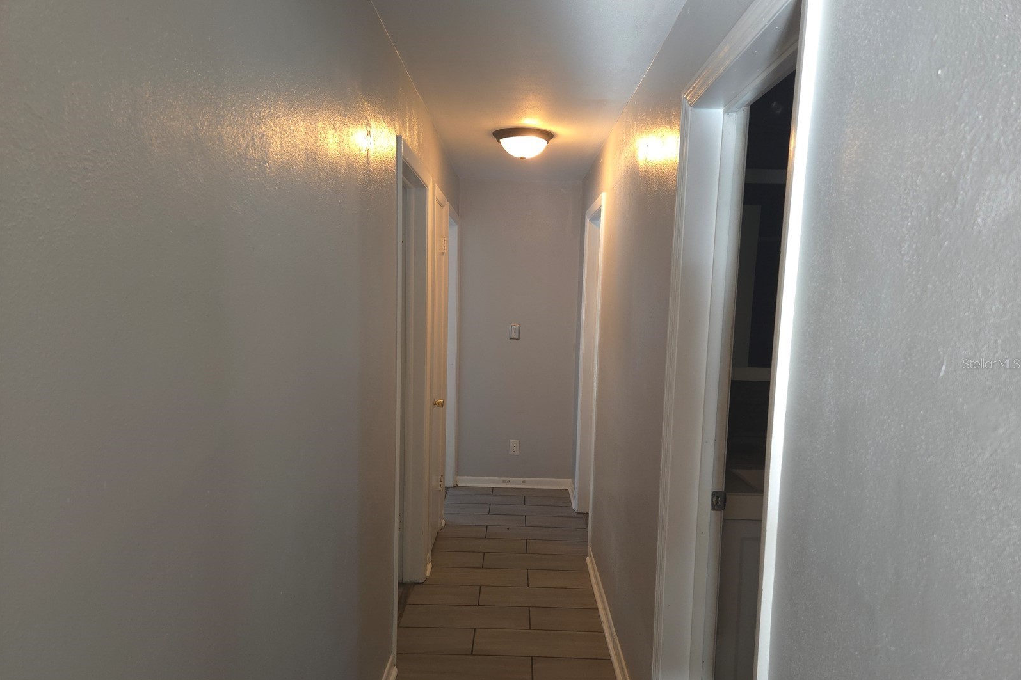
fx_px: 681
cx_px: 511
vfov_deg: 53.1
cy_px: 363
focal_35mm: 24
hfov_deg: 73.7
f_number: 1.8
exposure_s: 1/60
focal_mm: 5.4
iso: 200
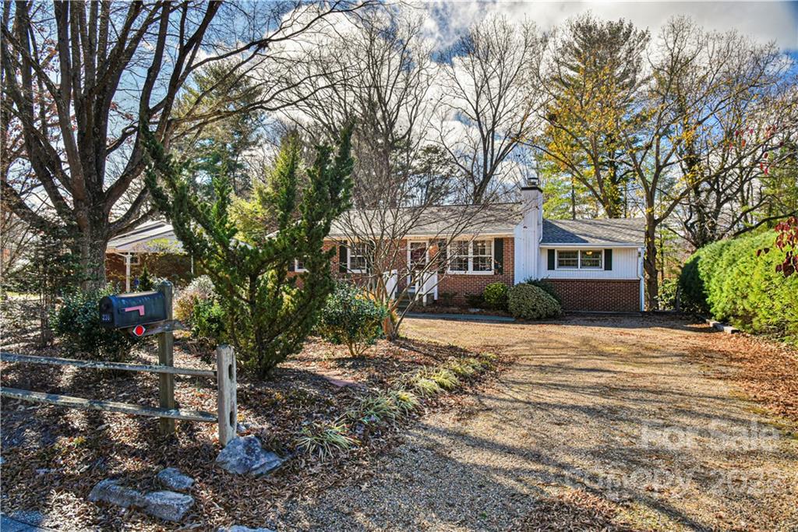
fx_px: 532
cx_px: 399
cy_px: 266
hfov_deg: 73.7
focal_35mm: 24
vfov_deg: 53.1
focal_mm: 24
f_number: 9
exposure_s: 1/320
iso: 1600
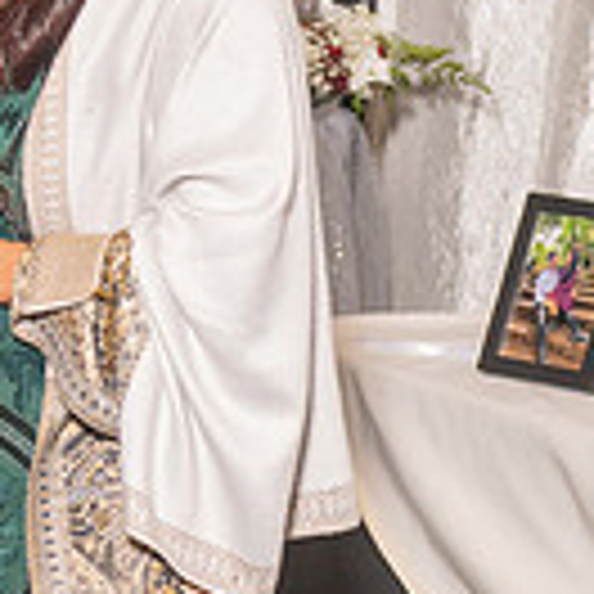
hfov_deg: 7.3
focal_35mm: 231
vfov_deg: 7.6
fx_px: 4485
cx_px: -544
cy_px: 83
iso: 800
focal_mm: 62
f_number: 4.5
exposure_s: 1/200
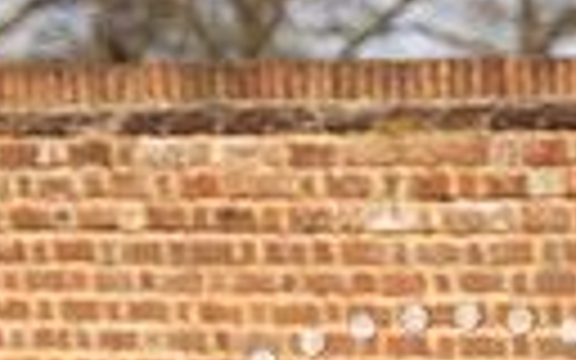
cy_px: 260
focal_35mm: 649
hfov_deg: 3.2
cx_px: 1172
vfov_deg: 2.0
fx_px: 10188
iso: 100
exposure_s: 1/800
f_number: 4
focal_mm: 88
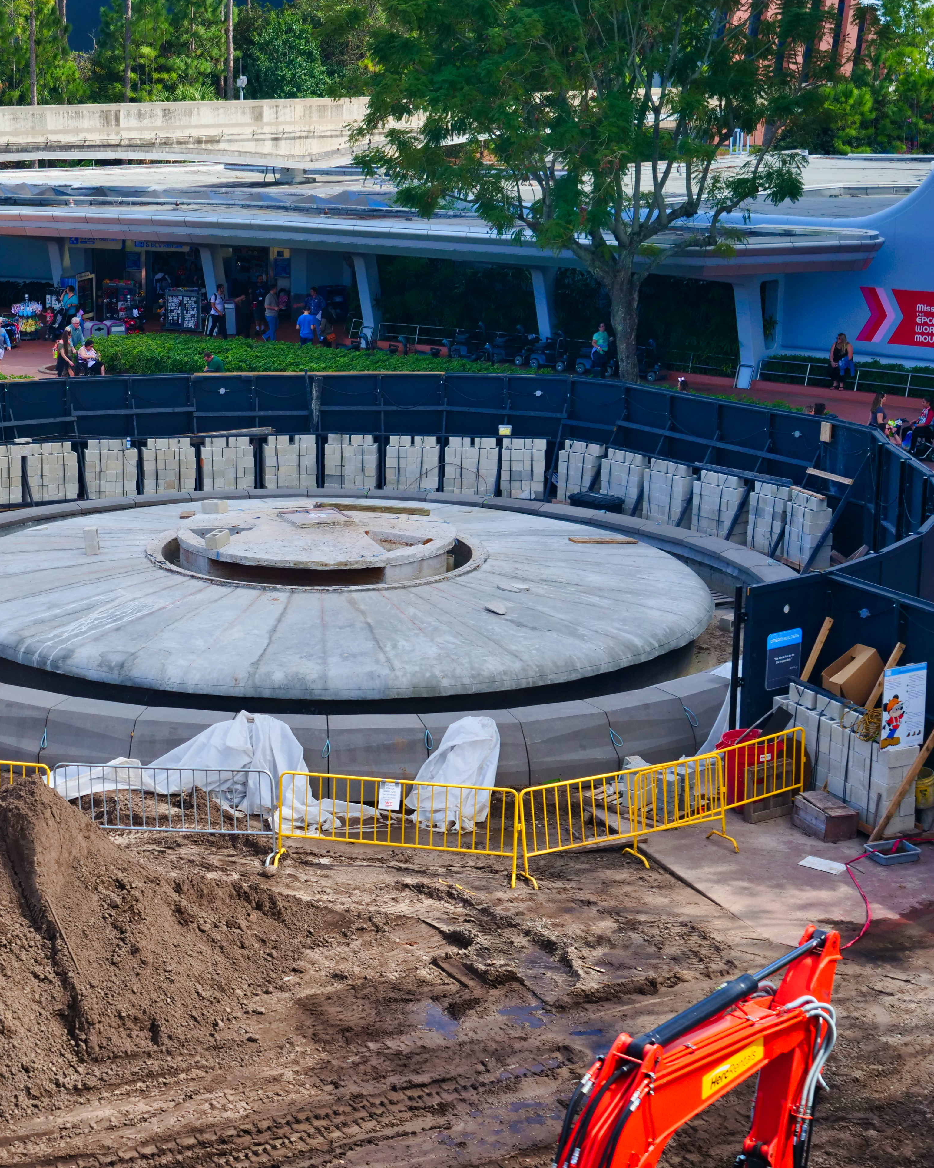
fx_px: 2177
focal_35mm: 63
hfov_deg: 23.8
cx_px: 173
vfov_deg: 30.0
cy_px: 587
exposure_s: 1/500
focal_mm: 24
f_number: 3.5
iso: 200
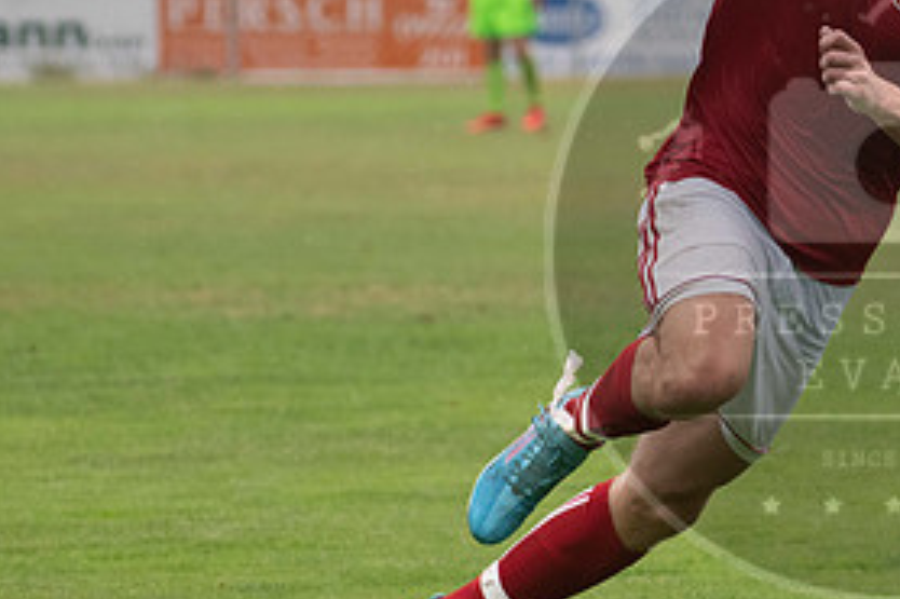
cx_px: 930
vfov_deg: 2.7
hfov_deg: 4.1
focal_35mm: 503
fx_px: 12567
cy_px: 143
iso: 1400
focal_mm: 200
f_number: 5.6
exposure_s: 1/1600
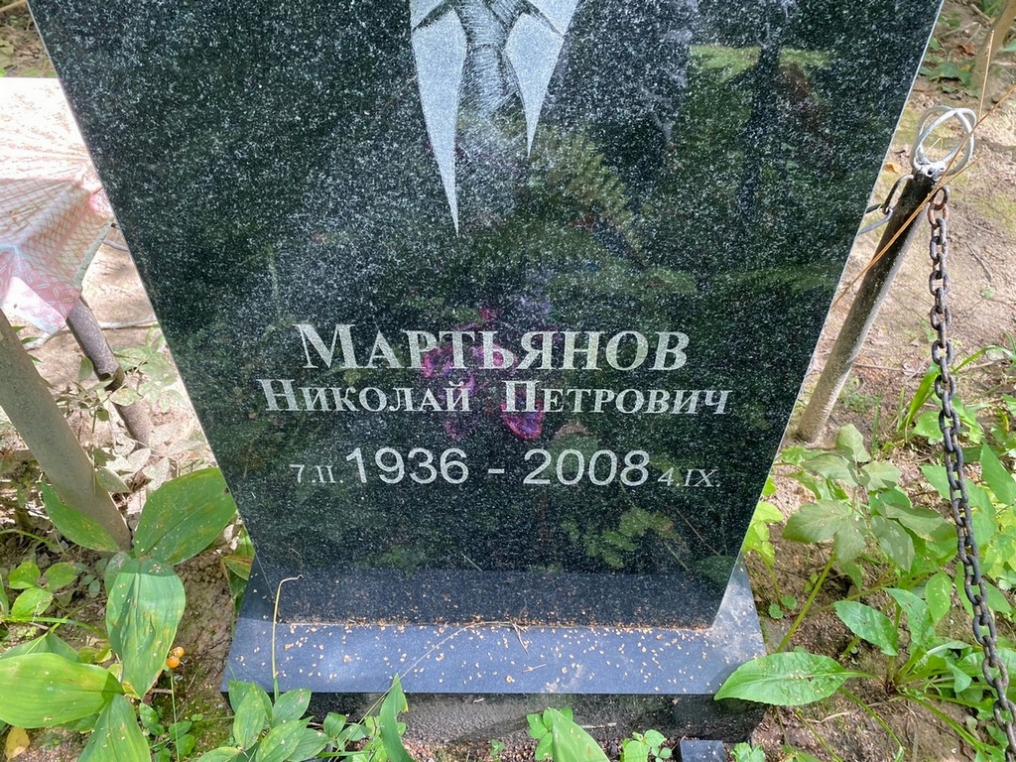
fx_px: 763
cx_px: 508
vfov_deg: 53.1
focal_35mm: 26
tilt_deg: -45.8
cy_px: 381
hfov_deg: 67.3
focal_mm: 4.25
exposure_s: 1/121
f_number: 1.8
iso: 100
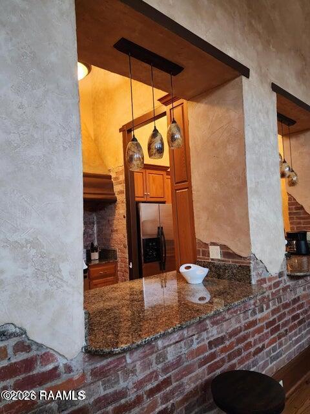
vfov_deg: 73.9
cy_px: 207
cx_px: 155
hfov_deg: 58.9
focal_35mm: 23
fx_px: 275
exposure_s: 1/120
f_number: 1.8
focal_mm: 6.4
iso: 1000
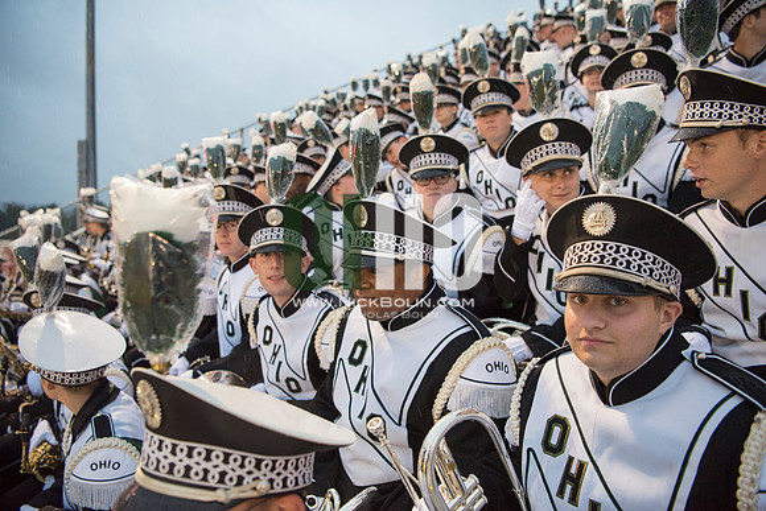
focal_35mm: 24
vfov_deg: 53.2
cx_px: 383
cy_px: 256
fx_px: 511
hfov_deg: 73.7
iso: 2000
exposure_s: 1/320
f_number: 3.2
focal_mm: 24
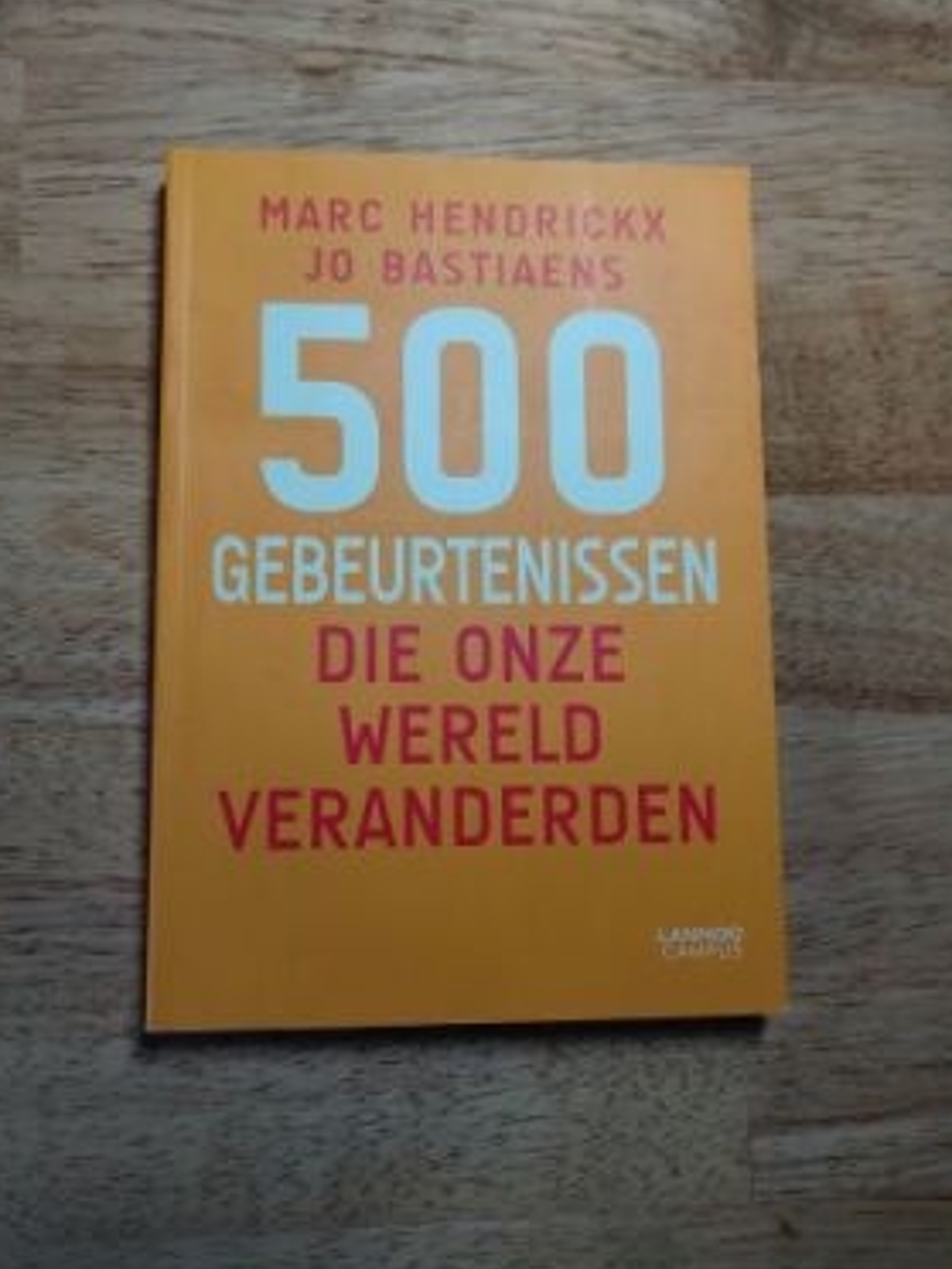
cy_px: 628
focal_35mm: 29
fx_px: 1063
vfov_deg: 61.7
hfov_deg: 48.2
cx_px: 467
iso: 160
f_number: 1.65
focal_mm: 4.75
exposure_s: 1/50
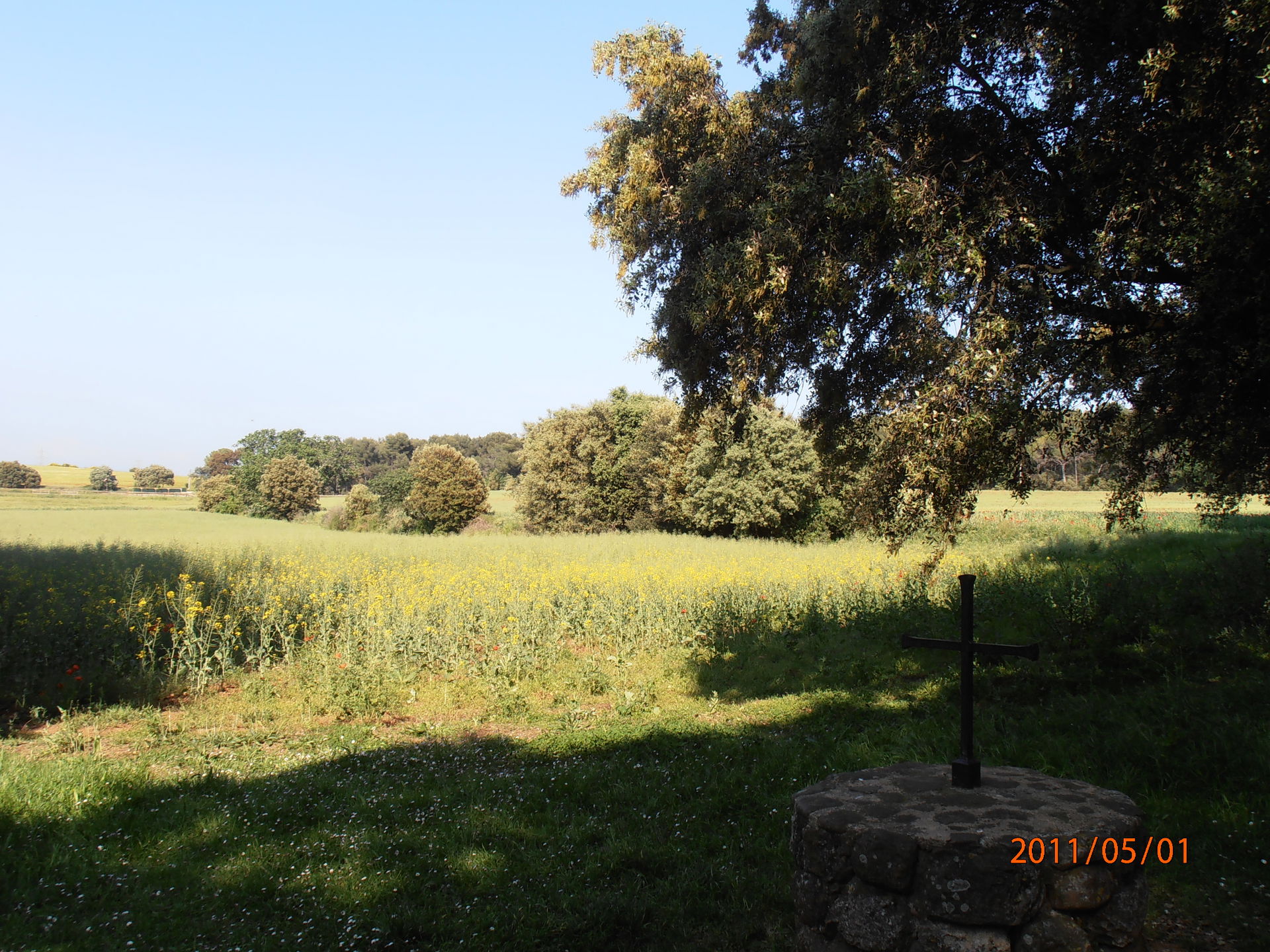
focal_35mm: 37
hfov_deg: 50.1
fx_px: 1357
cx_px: 635
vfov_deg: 38.7
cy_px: 476
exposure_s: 1/60
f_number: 9.9
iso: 80
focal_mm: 6.61
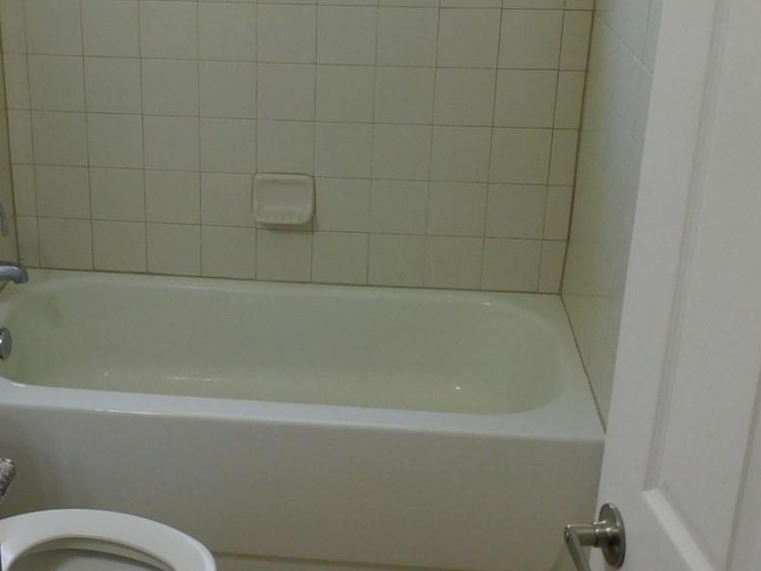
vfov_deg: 29.0
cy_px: 204
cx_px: 250
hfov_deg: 37.7
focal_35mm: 50
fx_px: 1099
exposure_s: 1/30
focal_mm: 4.3
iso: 200
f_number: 3.3
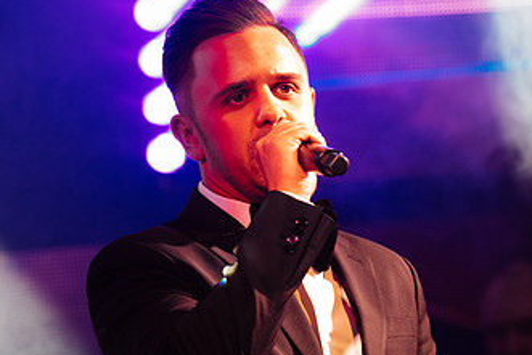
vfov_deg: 4.5
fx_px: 4539
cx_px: 325
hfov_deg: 6.7
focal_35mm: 307
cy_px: 163
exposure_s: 1/200
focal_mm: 175
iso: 2000
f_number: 5.6
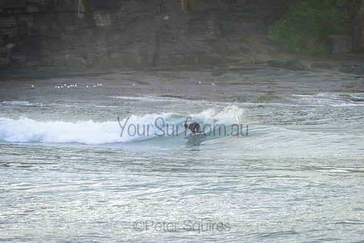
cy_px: 122
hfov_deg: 4.1
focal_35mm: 503
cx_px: 182
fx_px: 5085
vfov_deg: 2.7
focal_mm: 500
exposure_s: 1/1000
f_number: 5.6
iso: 400
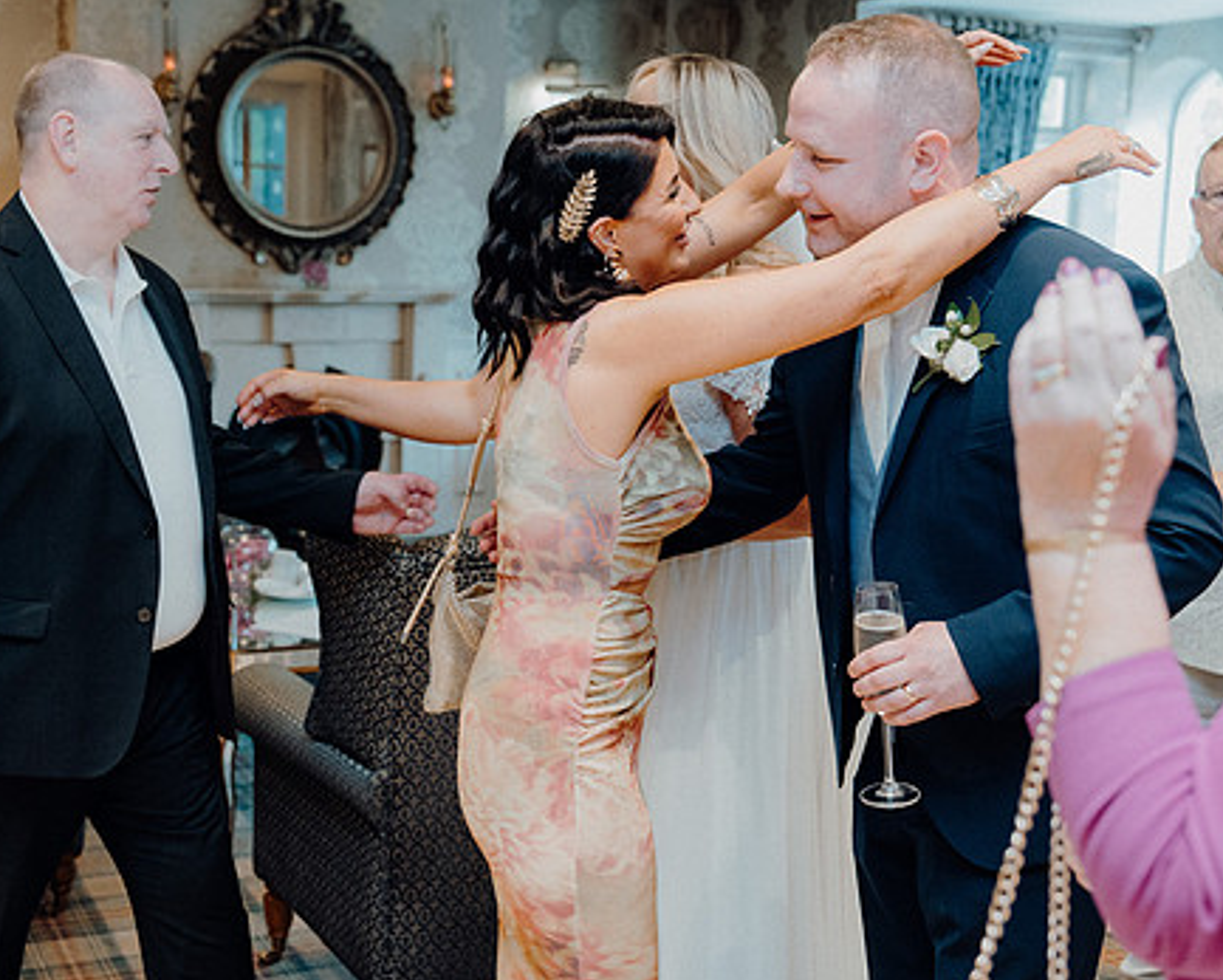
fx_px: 1775
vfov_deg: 30.9
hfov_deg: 38.0
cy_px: 476
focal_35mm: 49
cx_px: 551
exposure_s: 1/160
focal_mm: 39
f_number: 3.5
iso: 2500
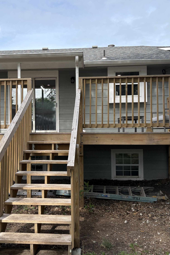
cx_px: 67
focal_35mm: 37
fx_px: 262
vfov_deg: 51.9
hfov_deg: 35.8
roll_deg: +0.4
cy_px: 127
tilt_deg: +0.8
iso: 64
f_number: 1.6
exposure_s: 1/1587
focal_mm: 5.96
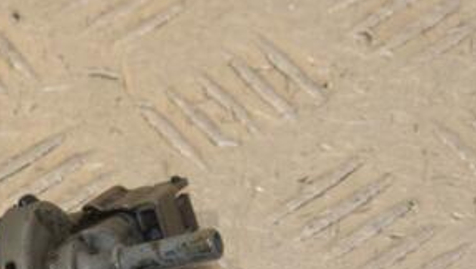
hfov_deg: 7.7
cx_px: 55
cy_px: 292
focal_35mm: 279
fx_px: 3526
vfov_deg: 4.4
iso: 800
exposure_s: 1/200
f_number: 10
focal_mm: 85
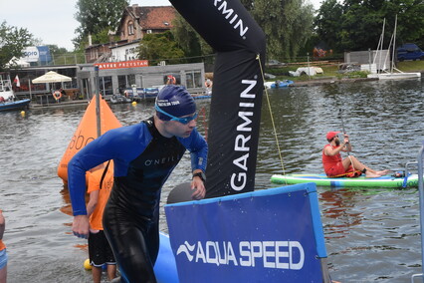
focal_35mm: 57
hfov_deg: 35.1
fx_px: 671
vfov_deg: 23.8
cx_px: 212
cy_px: 142
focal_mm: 38
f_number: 11
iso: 1250
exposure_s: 1/500
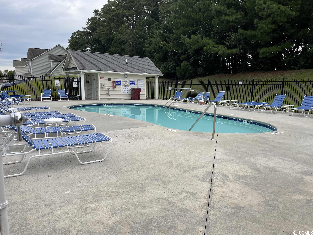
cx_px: 156
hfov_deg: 67.3
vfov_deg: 53.1
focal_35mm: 26
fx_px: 235
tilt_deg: -7.9
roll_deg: -0.8
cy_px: 118
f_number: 1.6
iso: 32
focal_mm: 4.2
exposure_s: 1/454
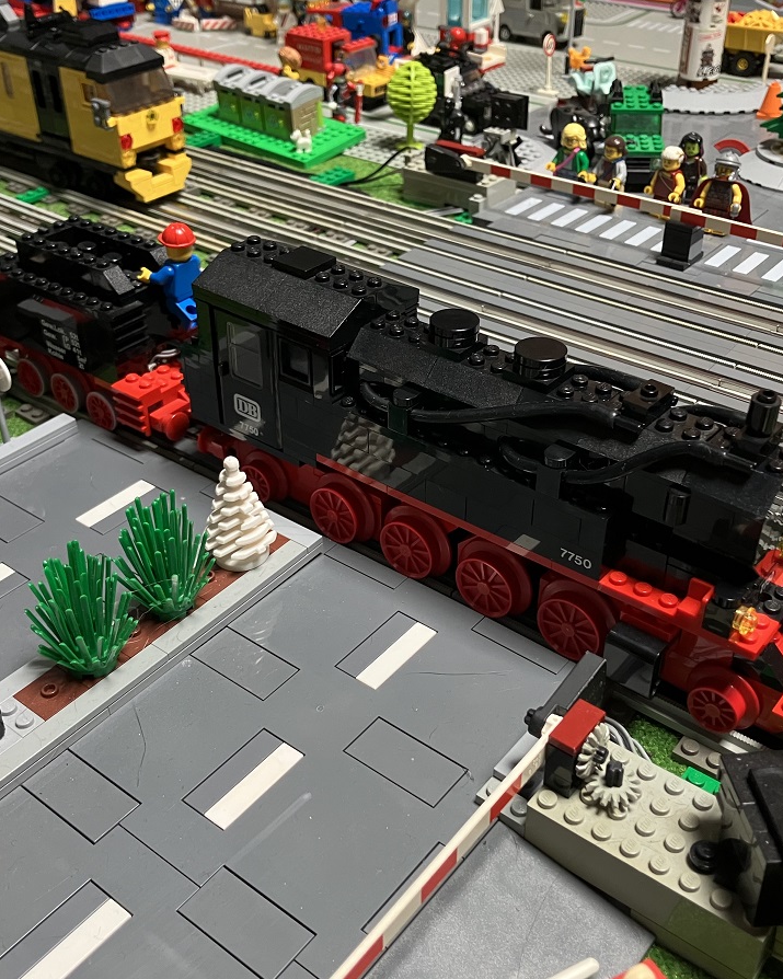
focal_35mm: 37
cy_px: 495
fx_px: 1072
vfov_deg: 49.1
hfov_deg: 40.1
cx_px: 399
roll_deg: -1.0
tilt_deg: -35.1
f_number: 1.8
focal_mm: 3.99
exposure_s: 1/60
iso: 125
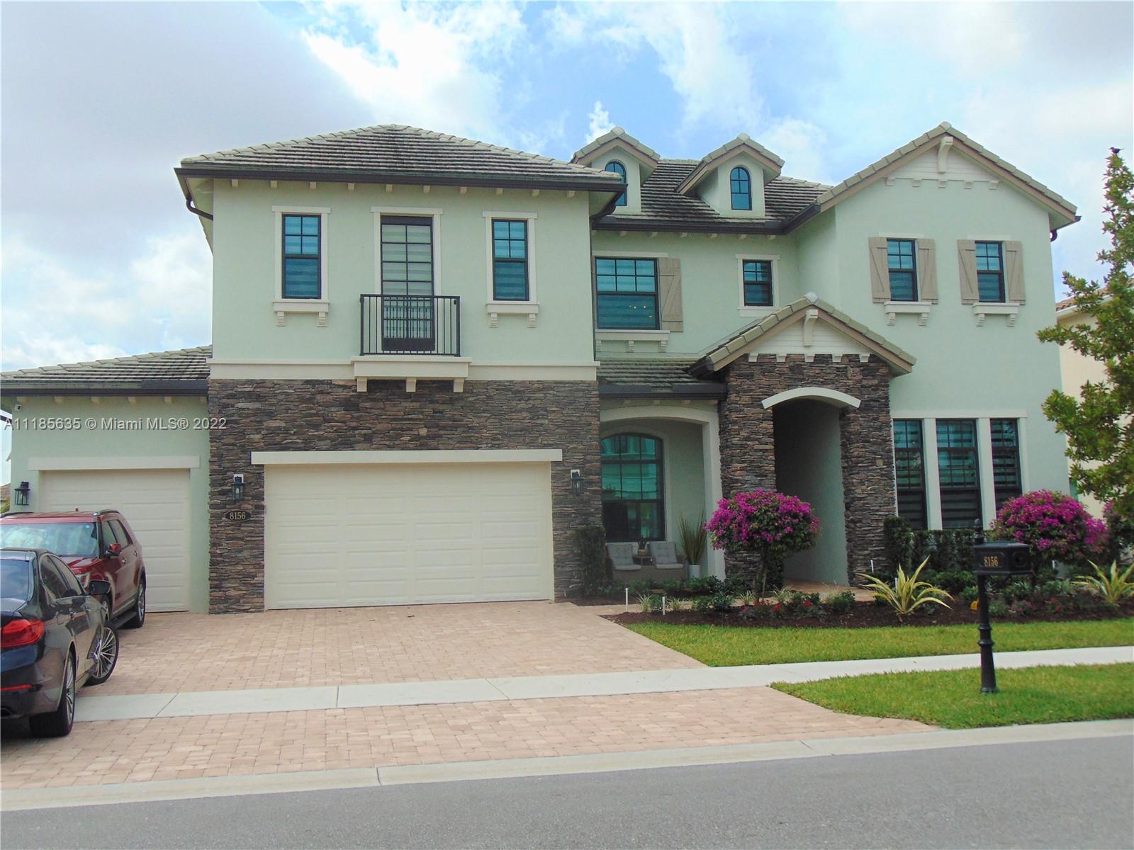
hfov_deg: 52.6
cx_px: 567
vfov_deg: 40.7
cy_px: 425
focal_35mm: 35
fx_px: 1147
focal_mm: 6.3
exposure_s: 1/200
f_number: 8.3
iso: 80
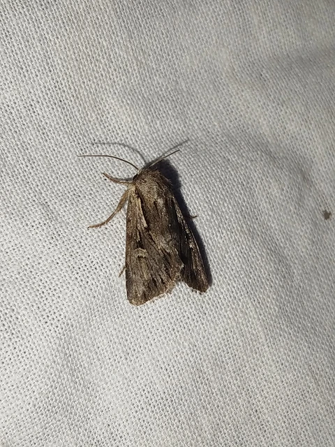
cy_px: 224
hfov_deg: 19.9
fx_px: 955
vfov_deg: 26.3
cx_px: 168
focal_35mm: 74
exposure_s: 1/50
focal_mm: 5.31
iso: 80
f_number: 1.7
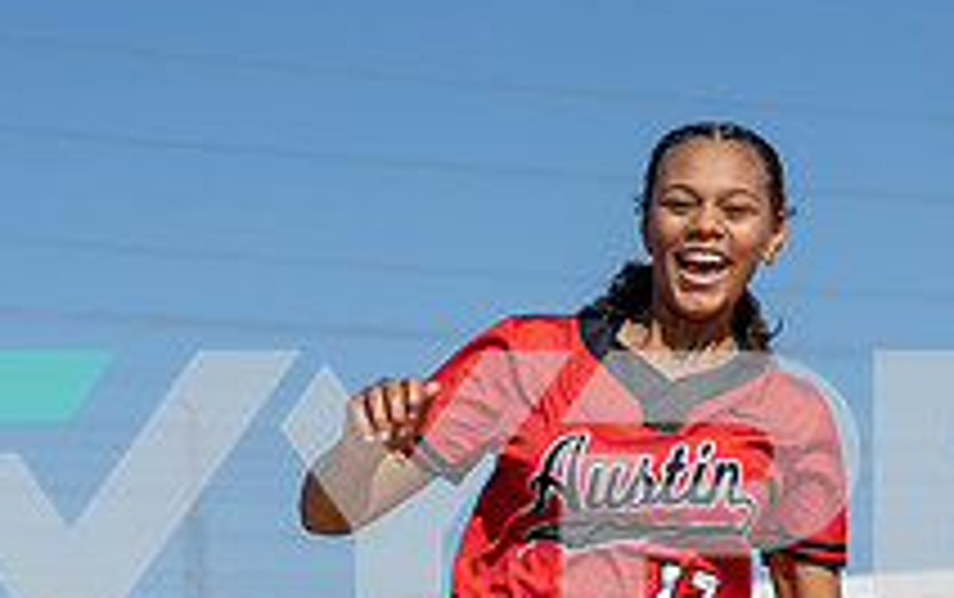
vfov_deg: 8.0
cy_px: 809
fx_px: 4216
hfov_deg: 12.9
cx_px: 523
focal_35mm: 162
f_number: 3.2
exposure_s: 1/3200
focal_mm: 50
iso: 125
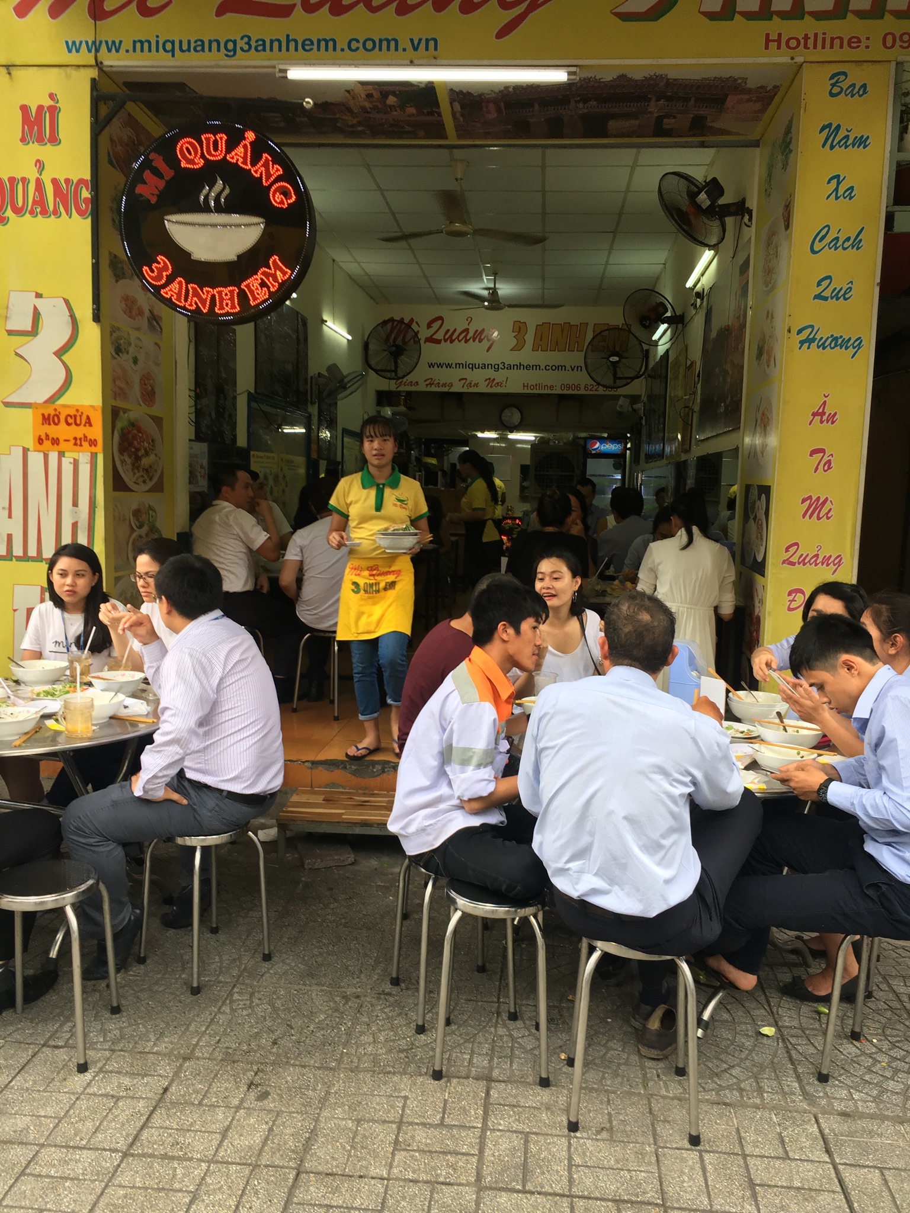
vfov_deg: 61.7
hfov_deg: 48.2
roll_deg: -0.9
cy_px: 606
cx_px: 455
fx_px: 1016
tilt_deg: -6.7
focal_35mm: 29
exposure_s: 1/100
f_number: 2.2
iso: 32
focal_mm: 4.15
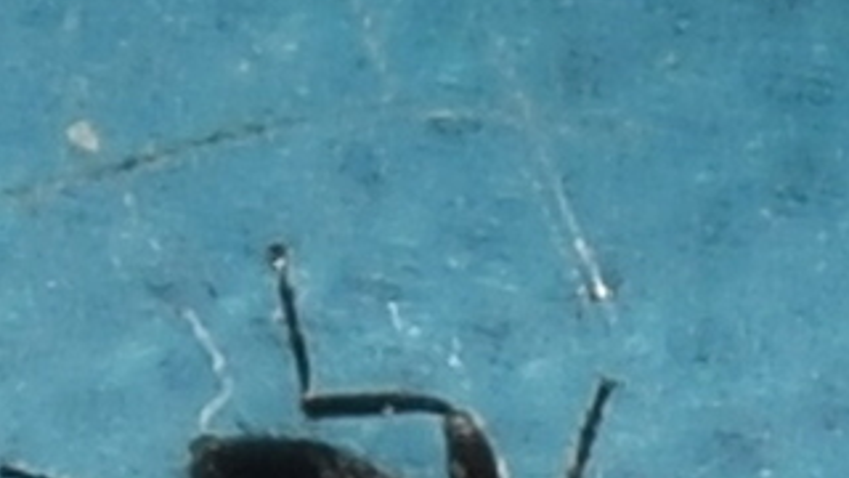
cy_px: 659
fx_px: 14926
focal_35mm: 663
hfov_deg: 3.3
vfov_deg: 1.8
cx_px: 533
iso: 100
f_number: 13
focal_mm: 140
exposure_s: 1/160
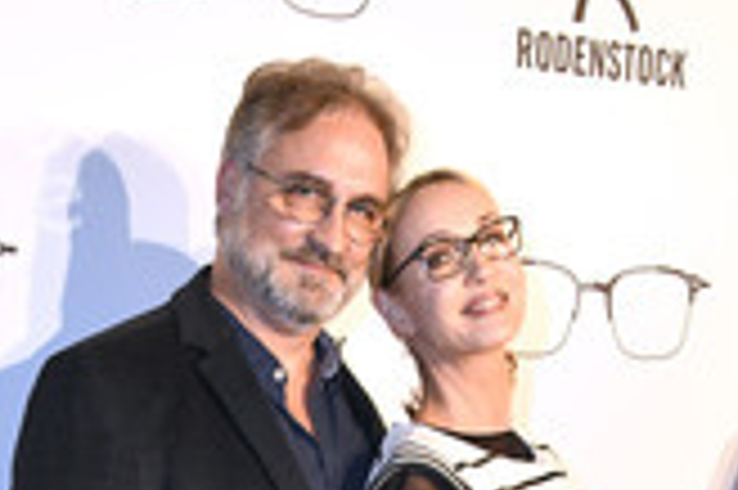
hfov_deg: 24.5
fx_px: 1700
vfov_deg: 14.5
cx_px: 342
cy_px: 881
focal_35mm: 83
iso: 1600
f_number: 6.3
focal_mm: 34
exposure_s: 1/125
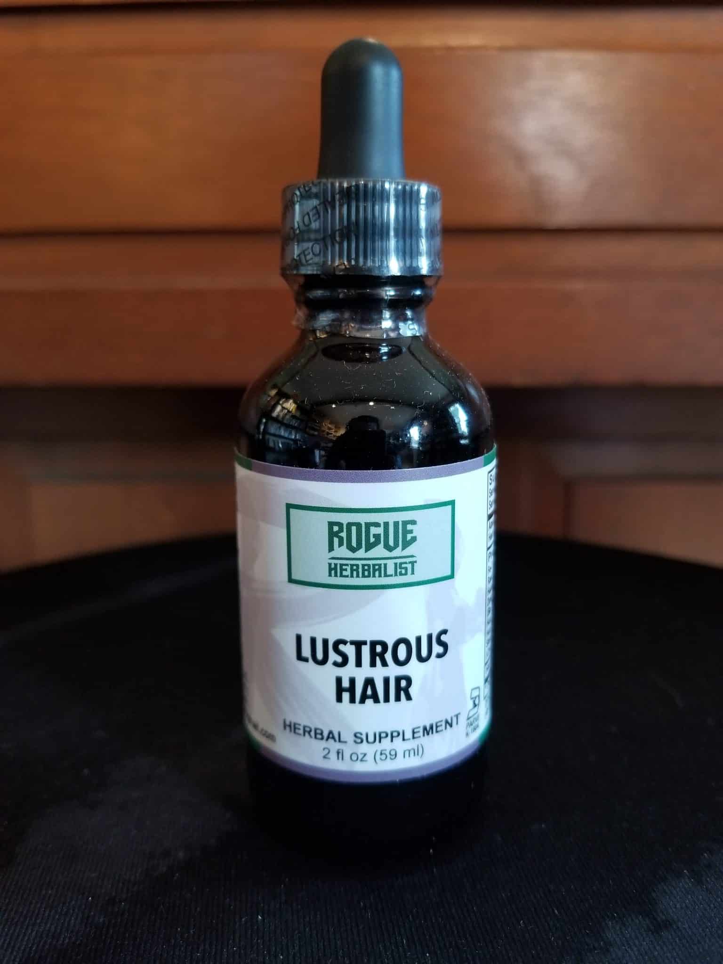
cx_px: 362
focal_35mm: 26
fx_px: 724
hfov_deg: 53.1
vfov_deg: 67.3
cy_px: 482
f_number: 1.7
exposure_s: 1/30
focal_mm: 4.25
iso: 250
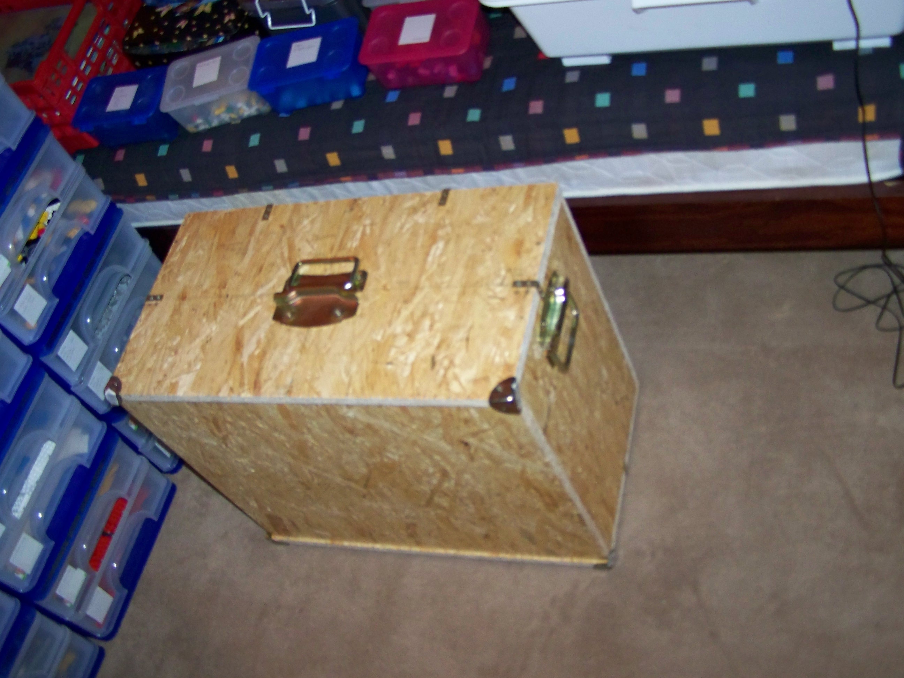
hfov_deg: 49.0
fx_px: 992
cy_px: 339
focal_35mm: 38
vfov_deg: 37.7
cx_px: 452
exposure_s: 1/30
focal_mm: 6.3
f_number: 2.8
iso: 200
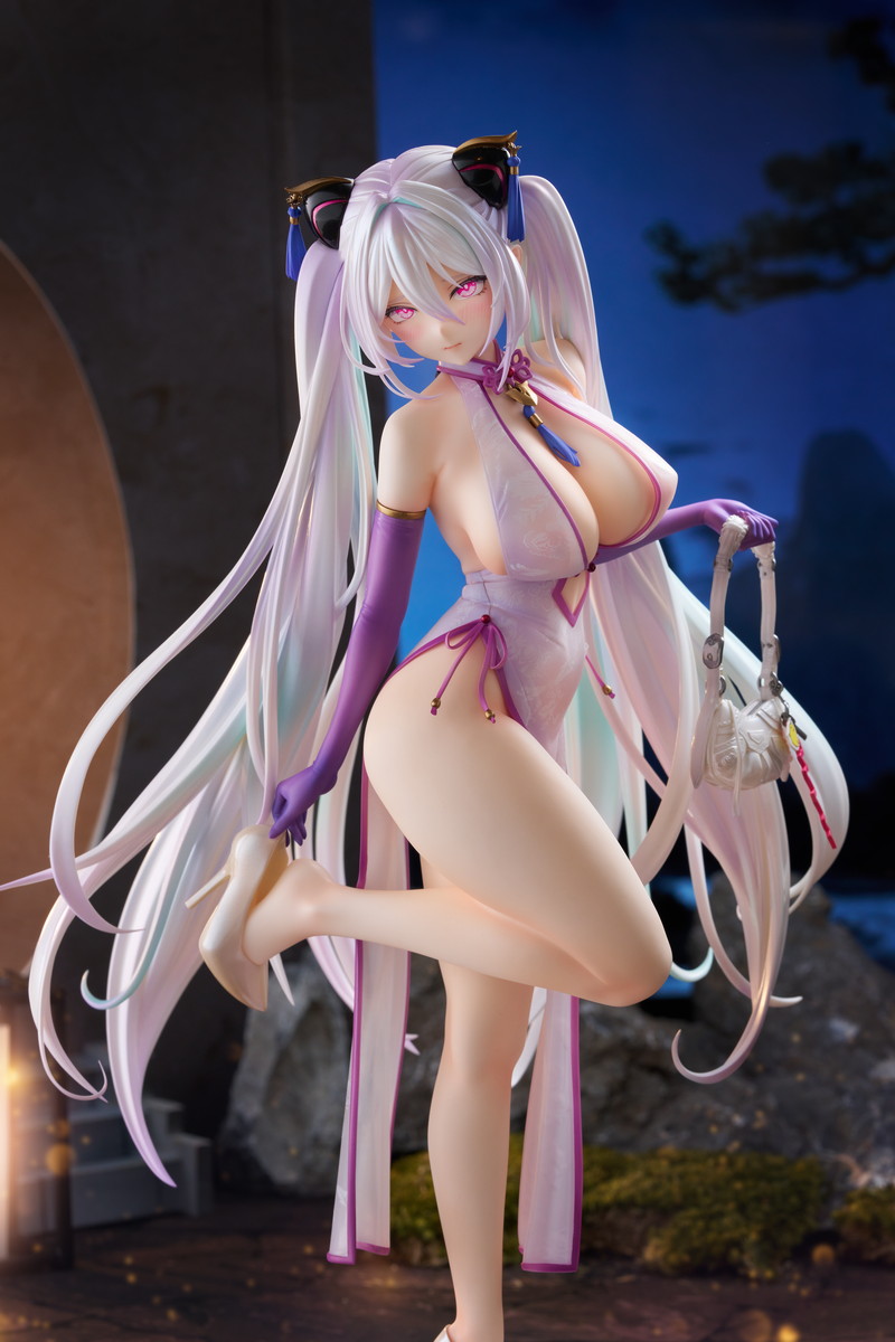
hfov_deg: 15.2
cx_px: 448
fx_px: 3356
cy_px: 671
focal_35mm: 90
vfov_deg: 22.6
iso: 640
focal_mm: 90
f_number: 13
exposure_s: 1/13
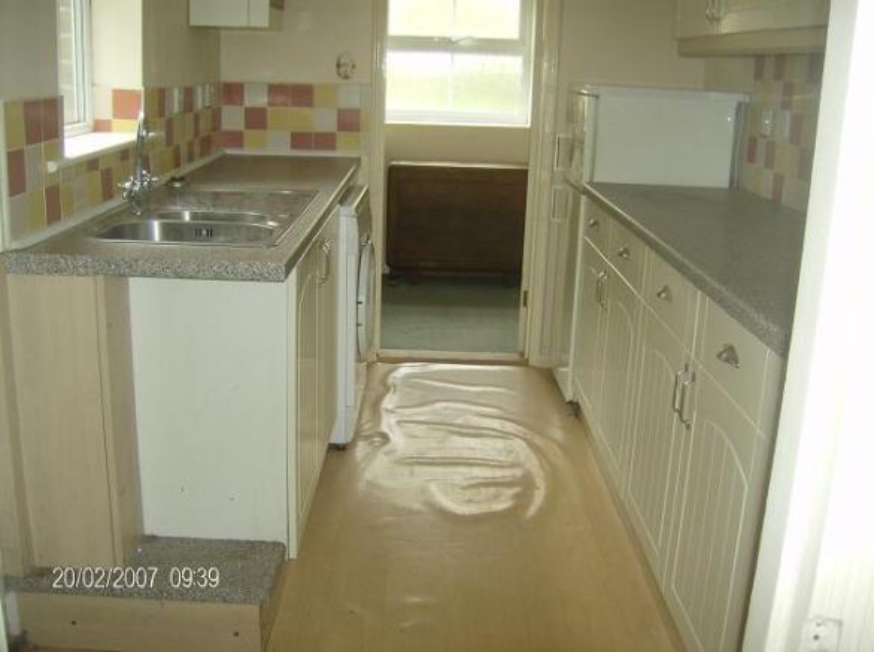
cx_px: 437
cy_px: 326
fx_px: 907
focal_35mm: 36
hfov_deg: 51.4
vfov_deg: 39.5
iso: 200
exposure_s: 1/60
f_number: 2.8
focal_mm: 6
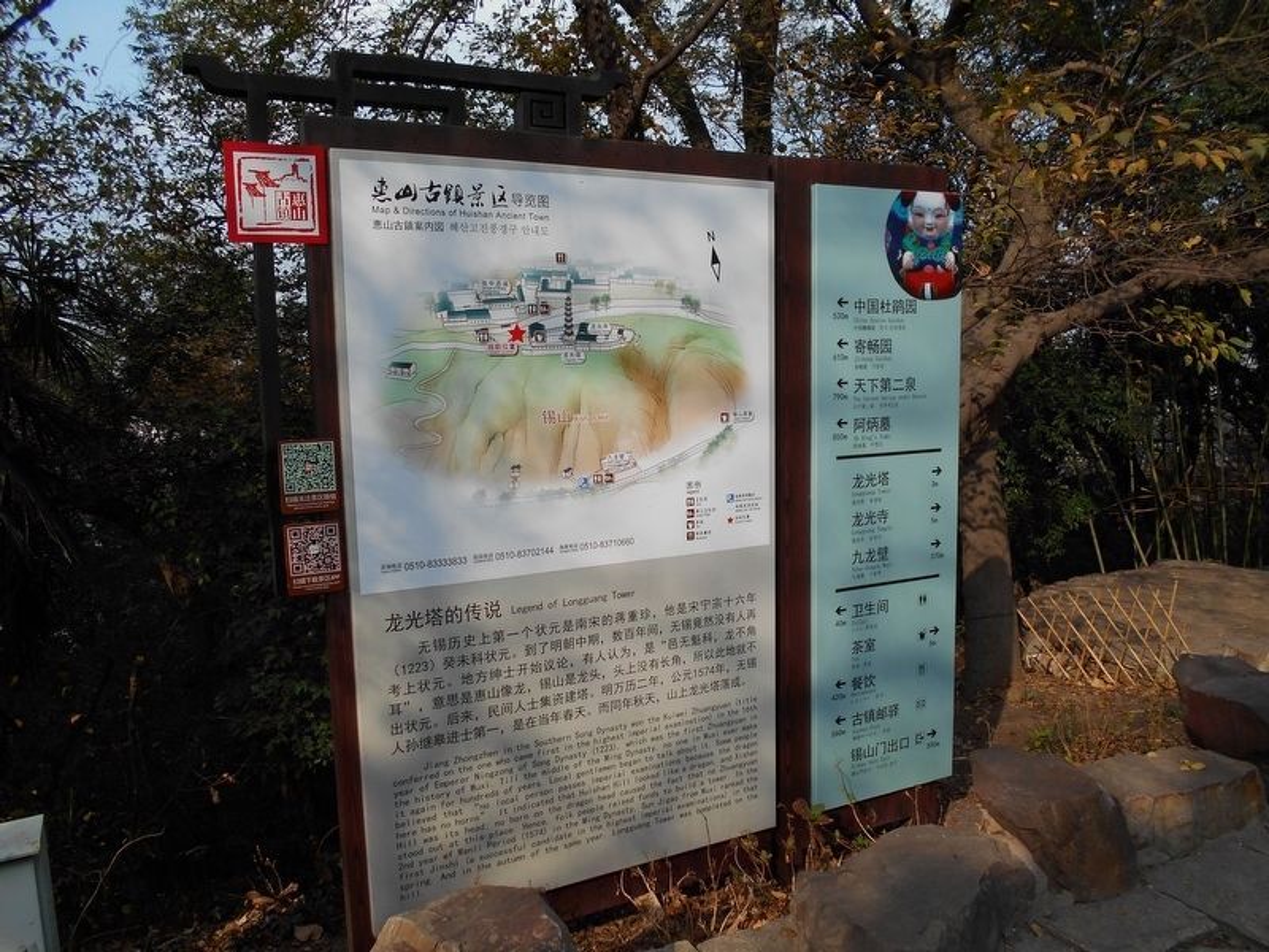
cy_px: 476
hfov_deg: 67.3
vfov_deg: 53.1
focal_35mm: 26
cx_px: 634
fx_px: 953
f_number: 3.2
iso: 80
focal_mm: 4.6
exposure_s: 1/800
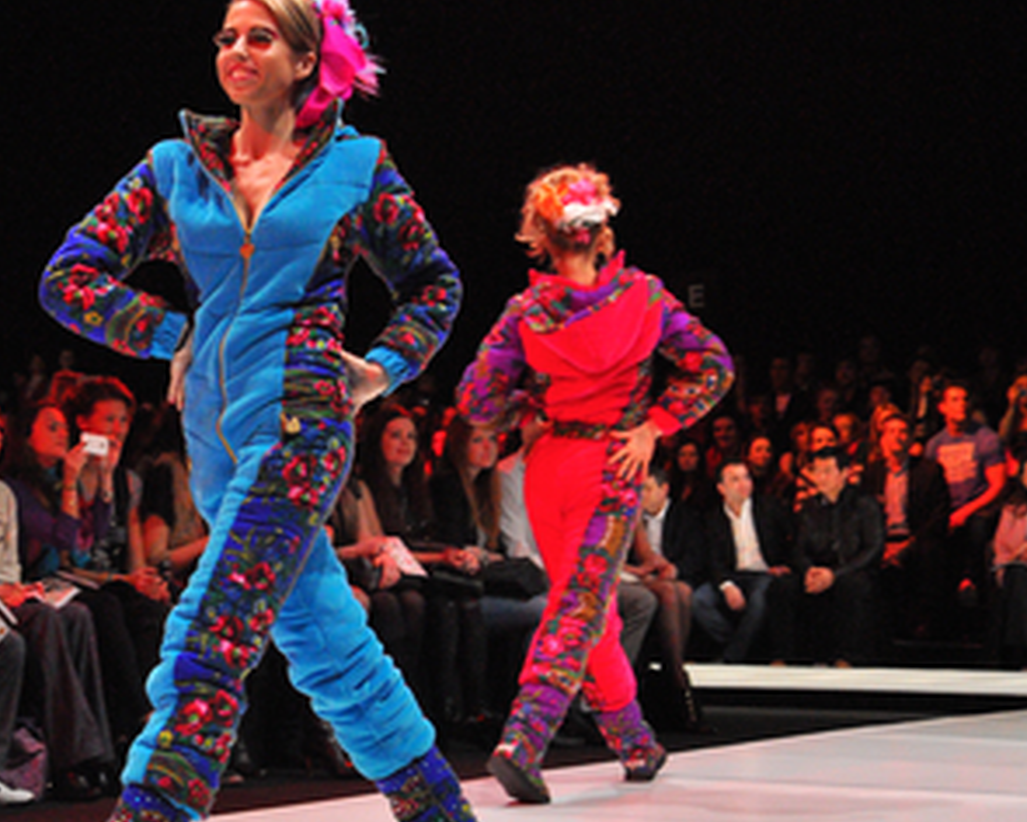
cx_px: 143
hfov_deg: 20.1
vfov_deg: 16.4
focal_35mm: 94
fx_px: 2857
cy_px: 427
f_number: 4
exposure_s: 1/400
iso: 1600
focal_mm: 38
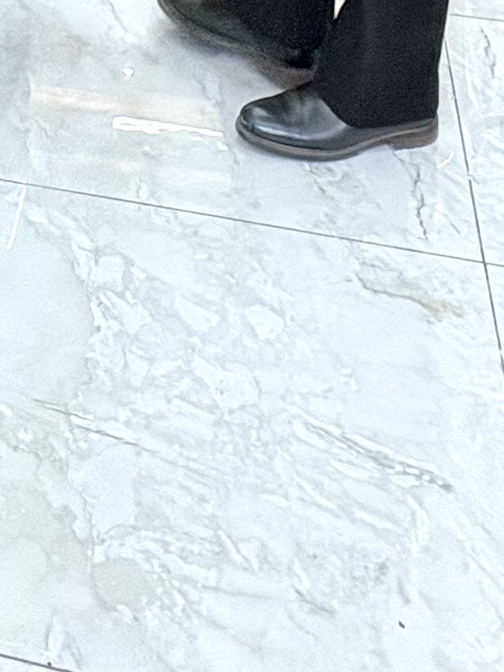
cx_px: 47
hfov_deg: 21.7
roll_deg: -1.5
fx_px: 1282
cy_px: -633
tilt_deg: -0.4
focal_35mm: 66
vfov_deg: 19.2
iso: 125
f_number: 2.2
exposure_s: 1/100
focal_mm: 2.22
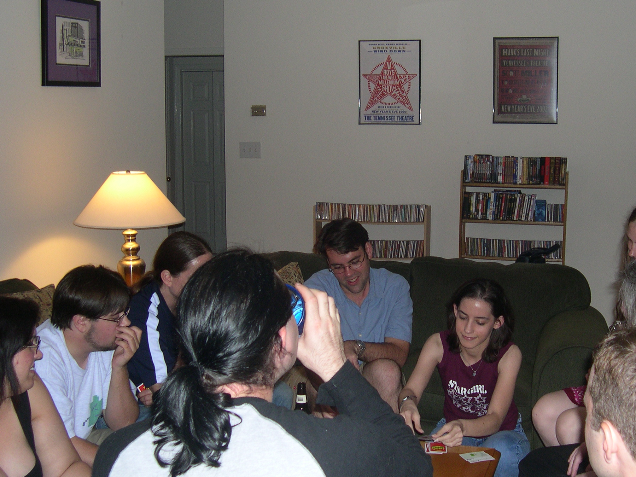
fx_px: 882
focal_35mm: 48
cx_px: 386
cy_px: 237
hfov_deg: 39.5
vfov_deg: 30.3
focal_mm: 8
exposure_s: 1/60
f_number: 2.8
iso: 167
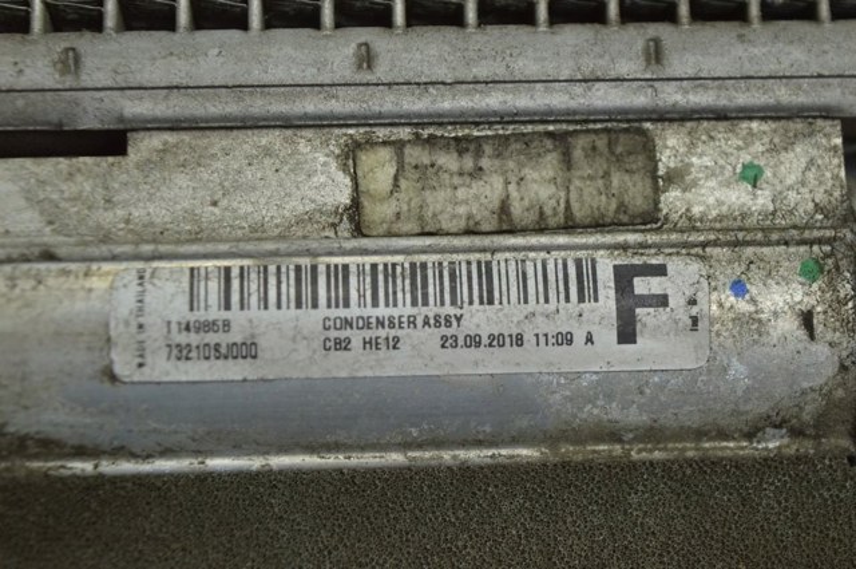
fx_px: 1959
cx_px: 428
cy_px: 284
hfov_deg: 24.6
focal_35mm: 82
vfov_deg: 16.5
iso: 400
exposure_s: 1/40
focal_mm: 55
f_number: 5.6
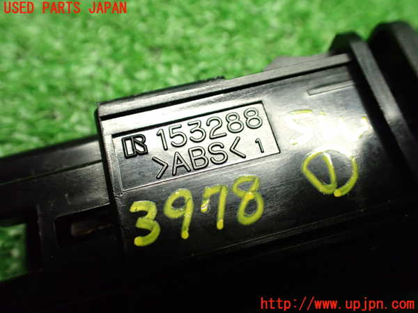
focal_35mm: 30
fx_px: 362
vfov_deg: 46.8
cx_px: 209
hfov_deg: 60.0
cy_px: 156
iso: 800
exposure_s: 1/125
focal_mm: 5.4
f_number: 2.3
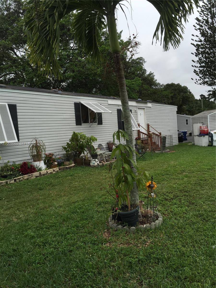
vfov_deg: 61.7
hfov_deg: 48.2
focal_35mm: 29
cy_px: 144
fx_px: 241
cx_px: 108
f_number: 2.2
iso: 32
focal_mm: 4.15
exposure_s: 1/860
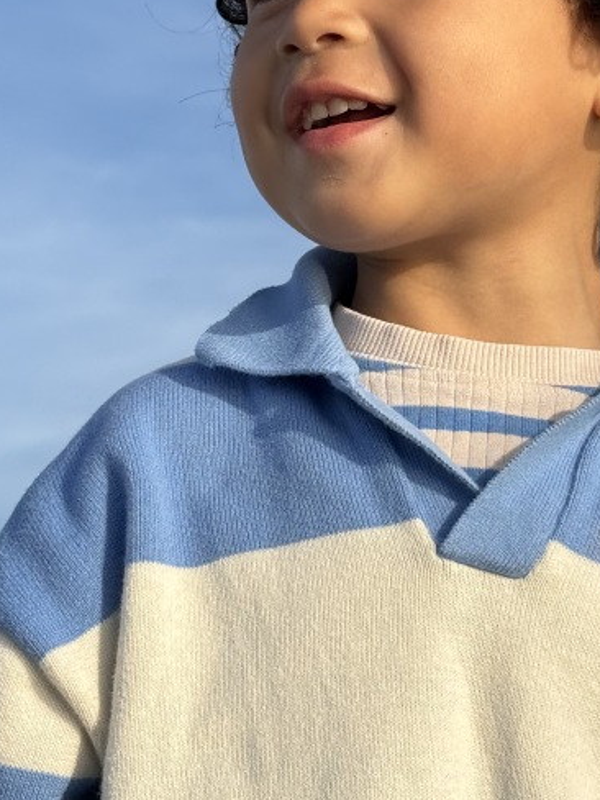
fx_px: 2427
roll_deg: -0.5
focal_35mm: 105
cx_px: 411
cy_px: 263
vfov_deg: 18.7
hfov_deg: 14.1
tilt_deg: +19.7
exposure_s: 1/2577
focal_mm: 6.76
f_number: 1.78
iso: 64
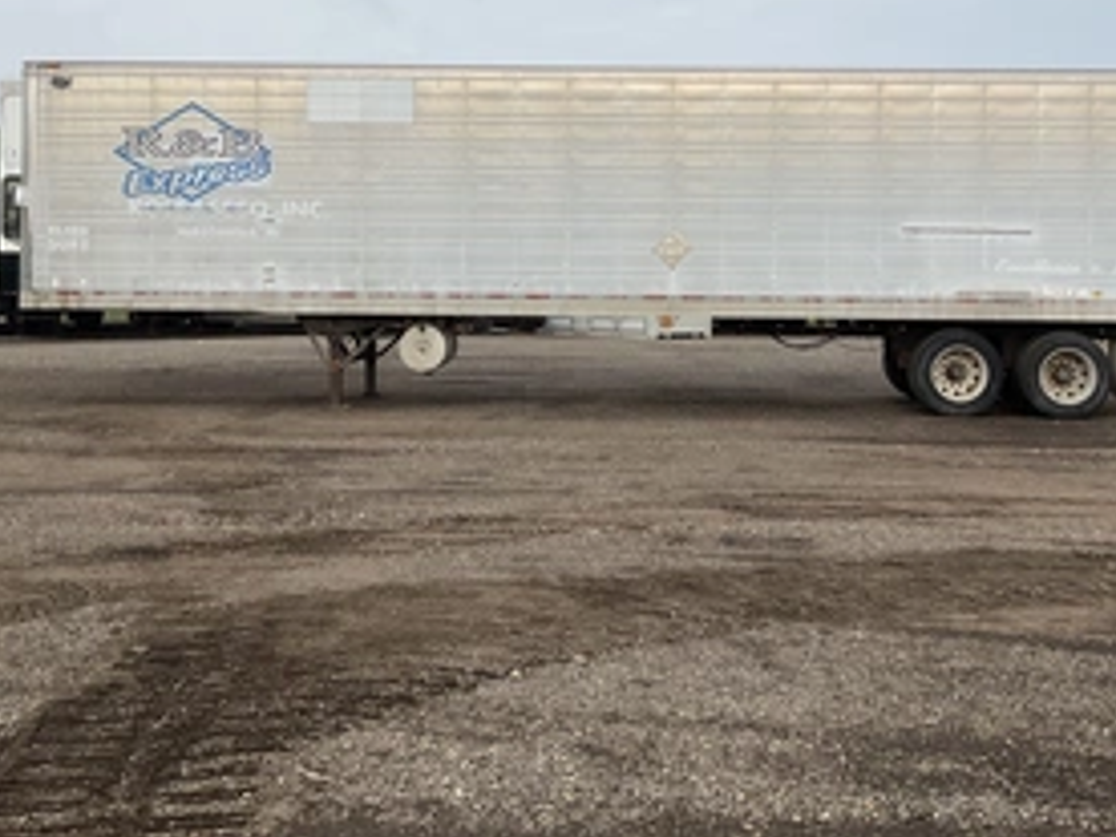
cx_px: 671
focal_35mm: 42
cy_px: 267
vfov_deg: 34.0
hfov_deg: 44.6
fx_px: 1354
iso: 25
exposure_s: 1/1311
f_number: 1.8
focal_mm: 3
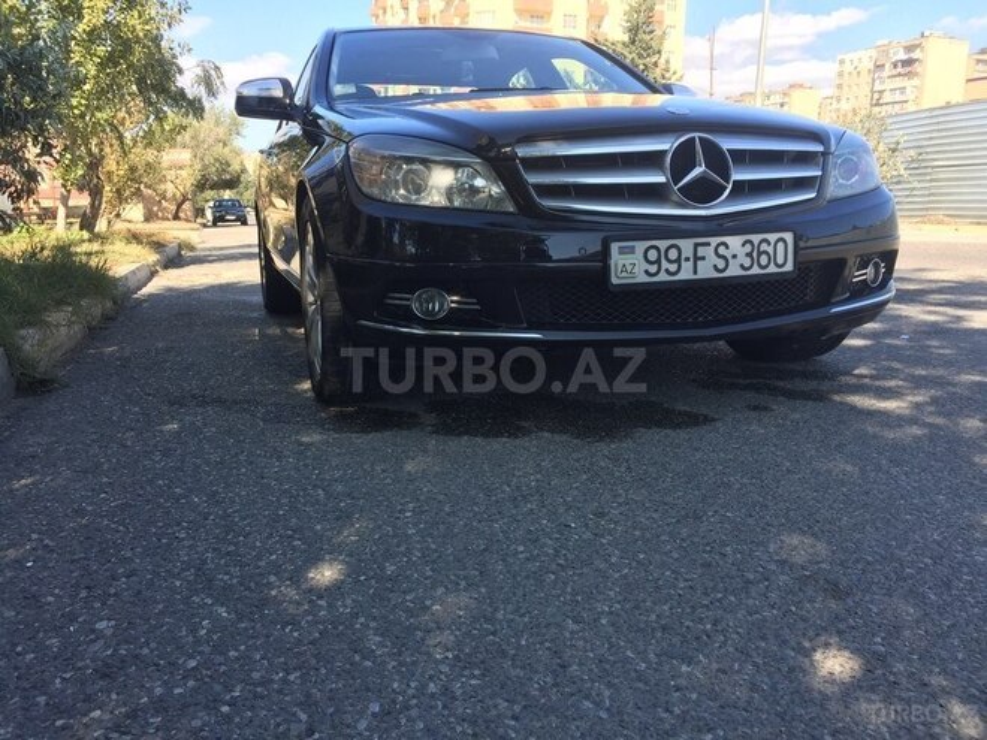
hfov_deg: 61.7
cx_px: 494
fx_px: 827
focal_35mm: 29
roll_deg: -1.7
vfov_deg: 48.2
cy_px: 370
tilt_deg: -11.1
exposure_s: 1/488
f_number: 2.2
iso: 32
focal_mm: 4.15
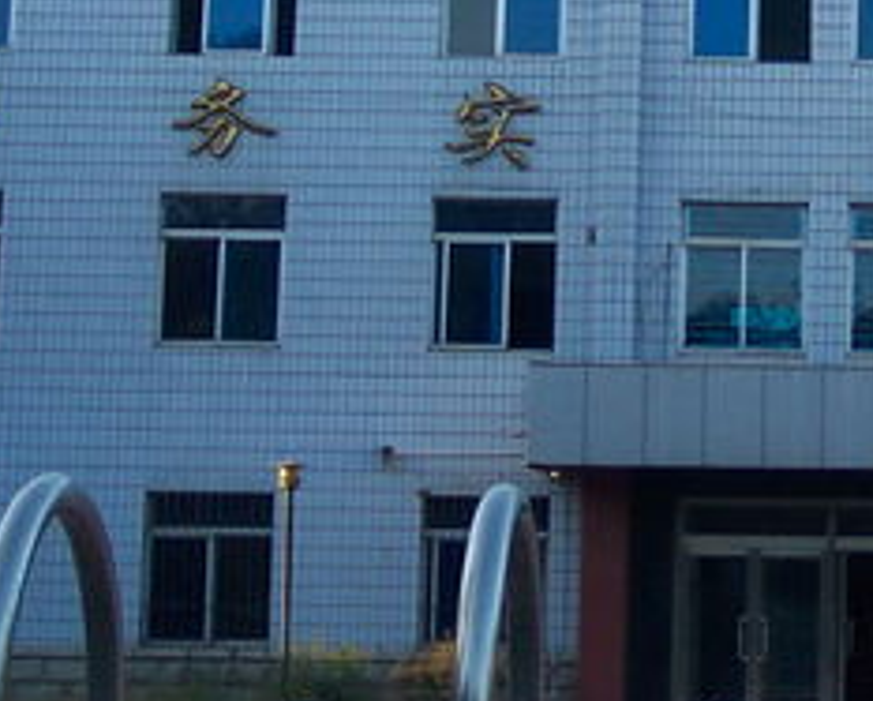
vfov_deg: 14.0
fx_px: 2846
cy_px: 172
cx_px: 1060
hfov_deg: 16.7
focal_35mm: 110
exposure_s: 1/350
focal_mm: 8
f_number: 2.8
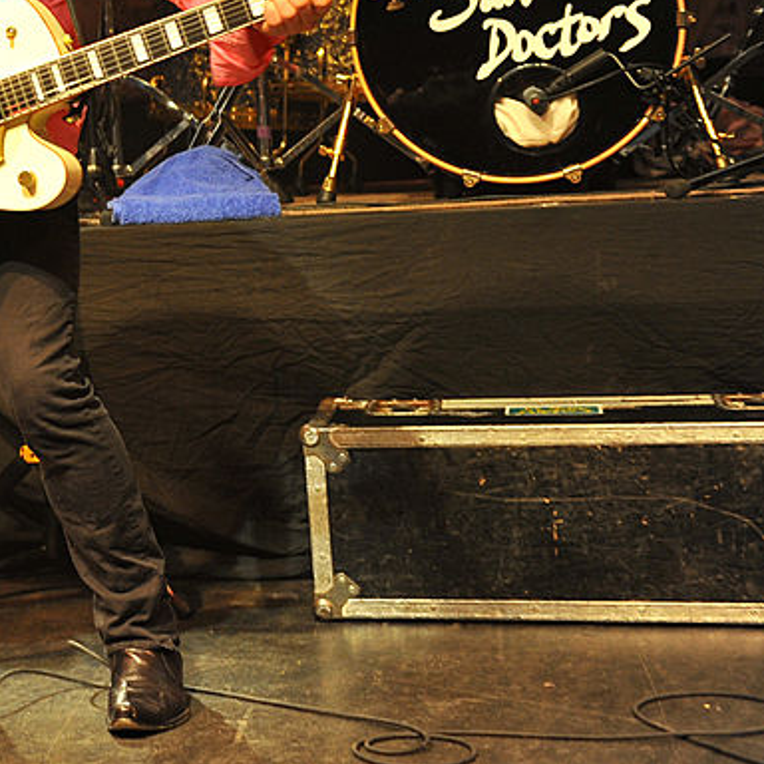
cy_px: 106
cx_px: -209
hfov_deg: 17.3
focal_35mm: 95
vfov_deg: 18.1
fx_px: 2372
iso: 1000
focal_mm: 42
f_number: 3.2
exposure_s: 1/200
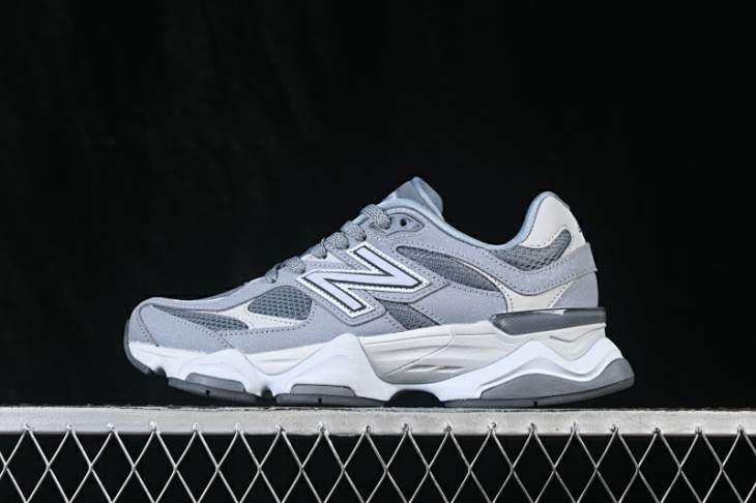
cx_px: 378
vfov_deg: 18.2
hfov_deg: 27.0
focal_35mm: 75
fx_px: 1574
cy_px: 252
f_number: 7.1
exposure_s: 1/80
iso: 160
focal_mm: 50
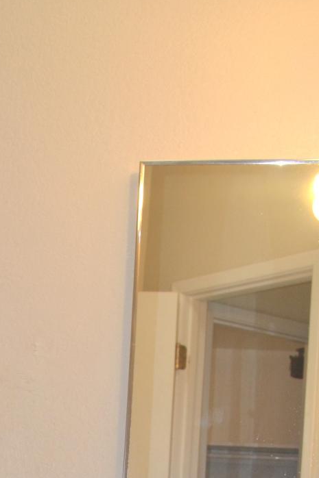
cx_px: -4
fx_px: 1144
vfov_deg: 21.2
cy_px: 643
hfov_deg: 15.6
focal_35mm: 86
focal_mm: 20
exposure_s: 1/125
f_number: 4
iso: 320
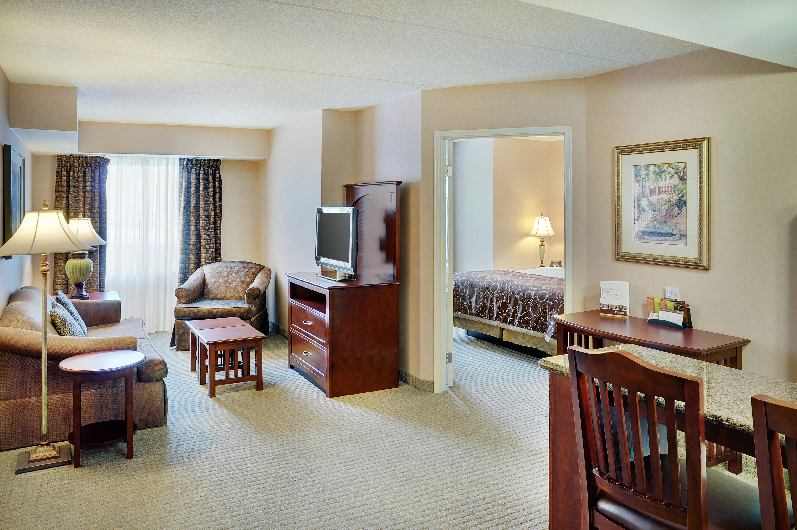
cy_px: 265
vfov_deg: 53.0
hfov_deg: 73.8
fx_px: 531
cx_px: 398
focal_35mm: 24
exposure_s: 1/2
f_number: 8
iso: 200
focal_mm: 16
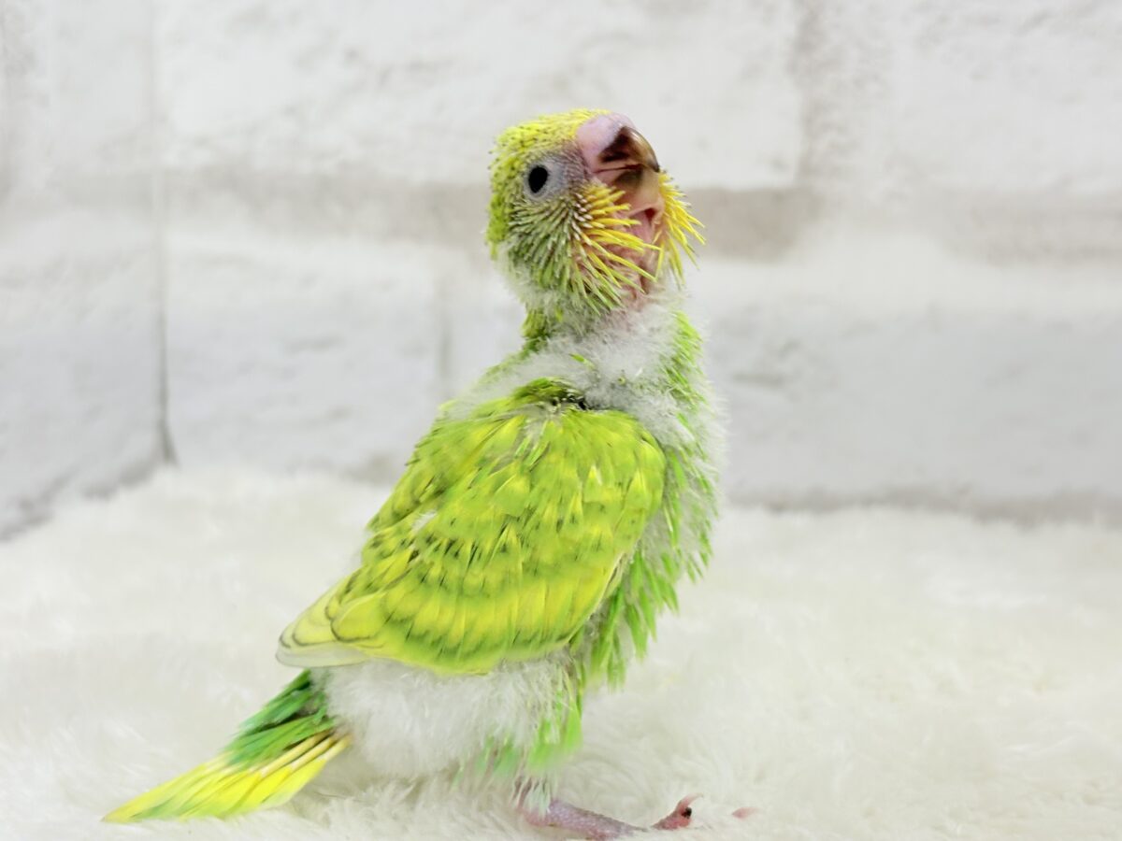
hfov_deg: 36.8
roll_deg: +0.8
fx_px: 1685
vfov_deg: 28.0
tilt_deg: -7.4
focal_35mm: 52
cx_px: 561
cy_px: 420
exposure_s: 1/100
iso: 64
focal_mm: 5.96
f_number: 1.6
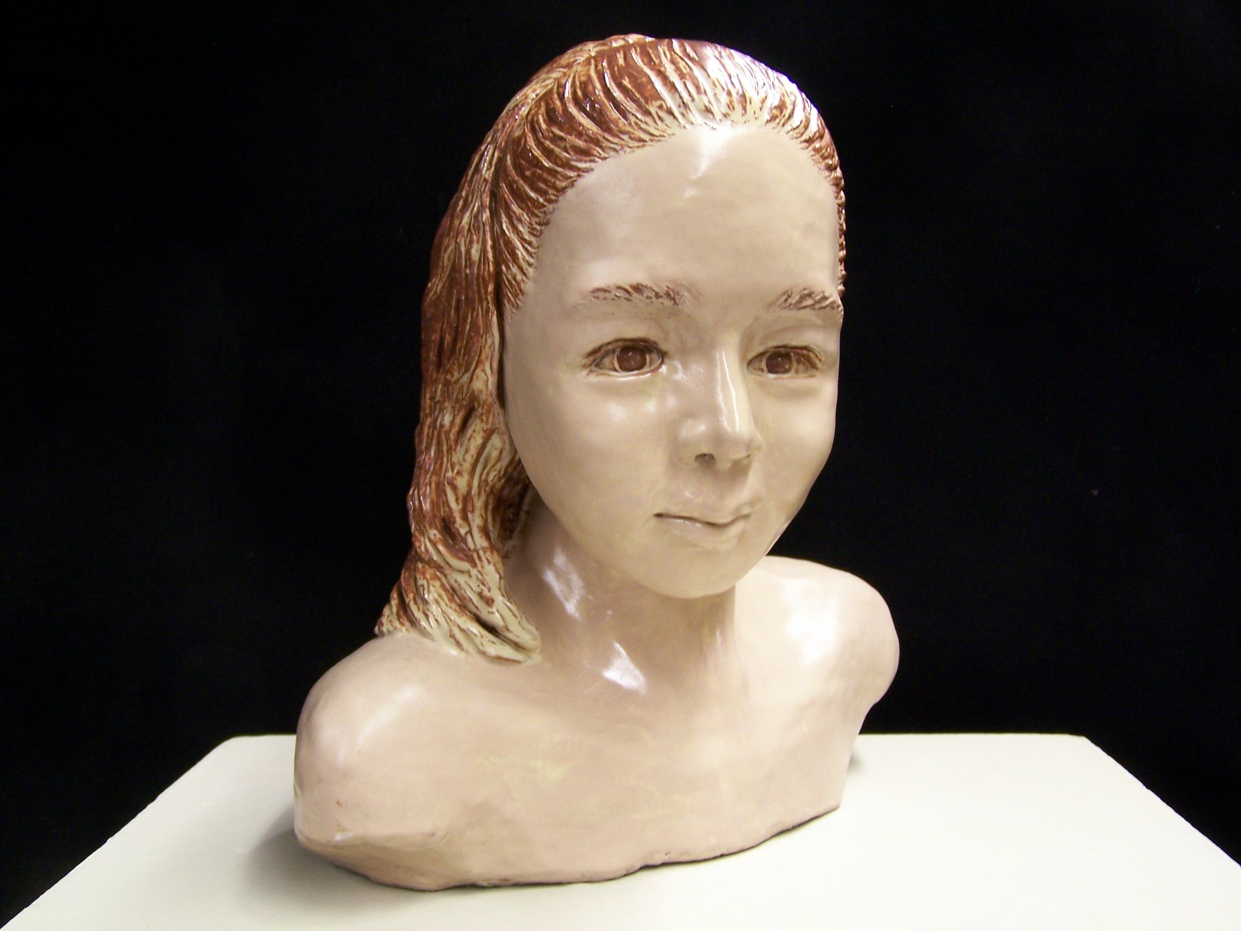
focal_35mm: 38
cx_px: 620
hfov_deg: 49.0
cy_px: 466
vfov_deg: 37.7
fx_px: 1362
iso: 140
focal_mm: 6.3
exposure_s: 1/15
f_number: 2.8
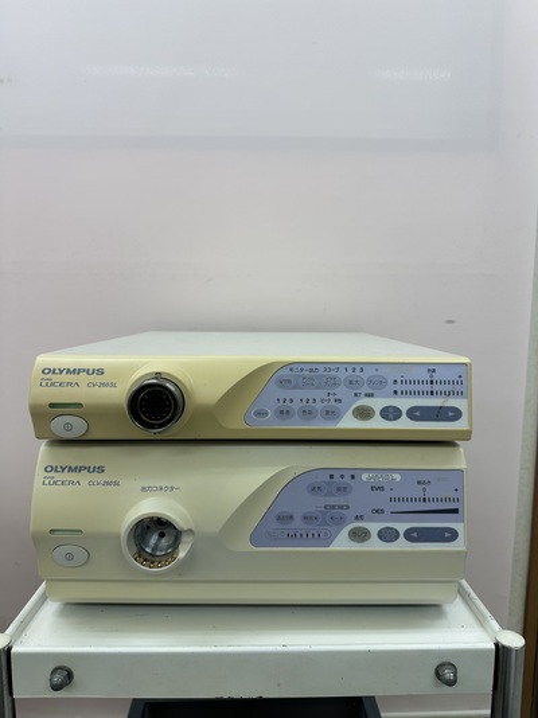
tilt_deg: -6.4
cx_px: 269
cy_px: 359
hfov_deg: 56.8
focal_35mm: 24
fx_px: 498
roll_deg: -0.4
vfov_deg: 71.6
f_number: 1.78
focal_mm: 6.86
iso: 80
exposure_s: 1/246
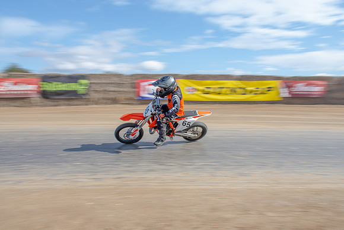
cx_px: 172
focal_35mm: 29
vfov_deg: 45.3
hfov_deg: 64.0
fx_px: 275
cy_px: 115
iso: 100
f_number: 8
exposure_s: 1/100
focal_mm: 18
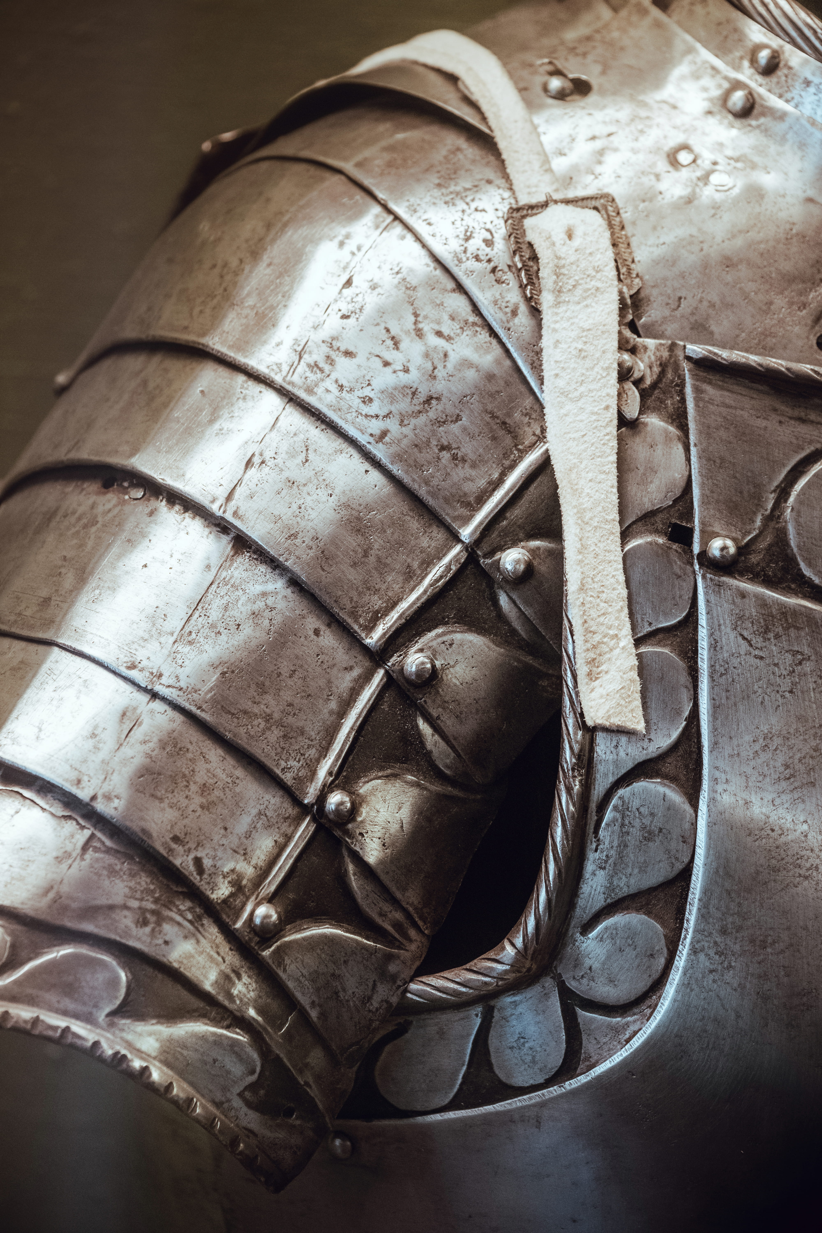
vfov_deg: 9.8
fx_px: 7192
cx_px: 411
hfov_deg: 6.5
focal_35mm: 210
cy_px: 616
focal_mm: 140
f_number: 4
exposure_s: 1/100
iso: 1600
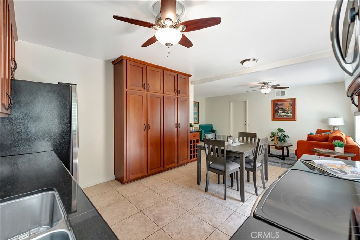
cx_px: 180
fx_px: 150
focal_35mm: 15
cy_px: 120
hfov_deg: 100.4
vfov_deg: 77.3
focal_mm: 10
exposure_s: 1/320
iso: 640
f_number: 2.8
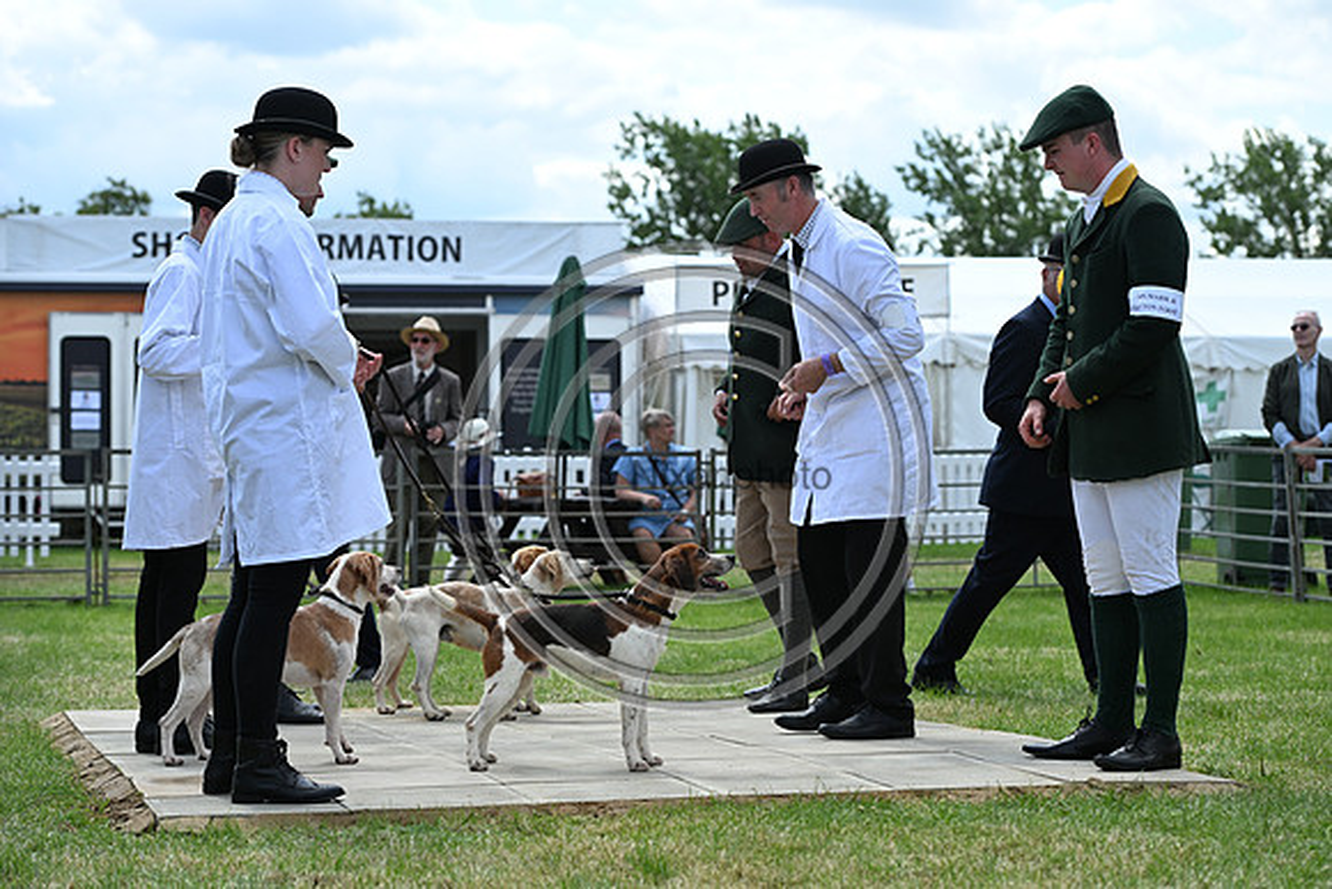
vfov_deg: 15.9
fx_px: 3183
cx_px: 666
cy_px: 444
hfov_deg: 23.6
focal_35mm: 86
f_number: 4.5
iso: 280
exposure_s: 1/1250
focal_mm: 86
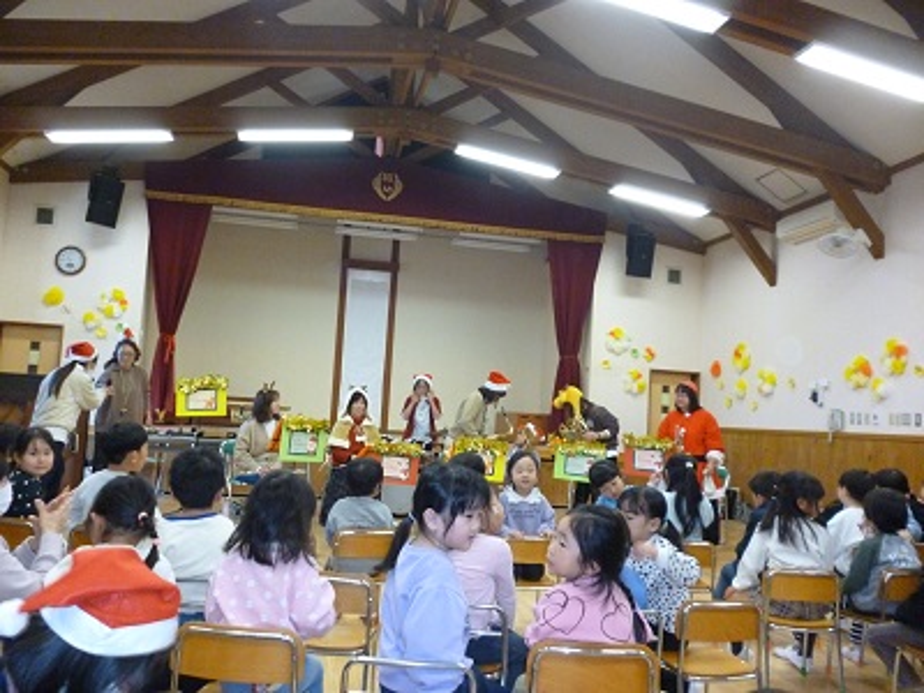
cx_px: 462
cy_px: 346
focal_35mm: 28
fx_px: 747
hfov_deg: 63.4
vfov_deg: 49.7
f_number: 3.1
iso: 500
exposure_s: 1/60
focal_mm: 5
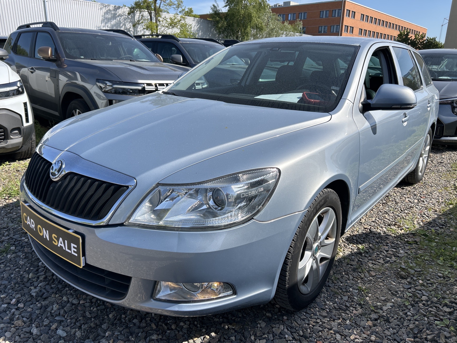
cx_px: 228
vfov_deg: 53.1
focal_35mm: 26
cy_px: 172
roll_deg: -0.3
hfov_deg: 67.3
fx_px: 343
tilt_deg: -15.7
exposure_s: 1/3257
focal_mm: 5.7
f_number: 1.5
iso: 50
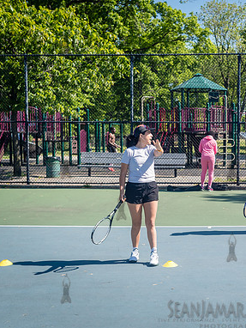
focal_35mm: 60
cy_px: 180
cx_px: 226
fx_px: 568
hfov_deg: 23.7
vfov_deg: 32.1
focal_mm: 35
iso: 200
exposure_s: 1/1250
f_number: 4.5
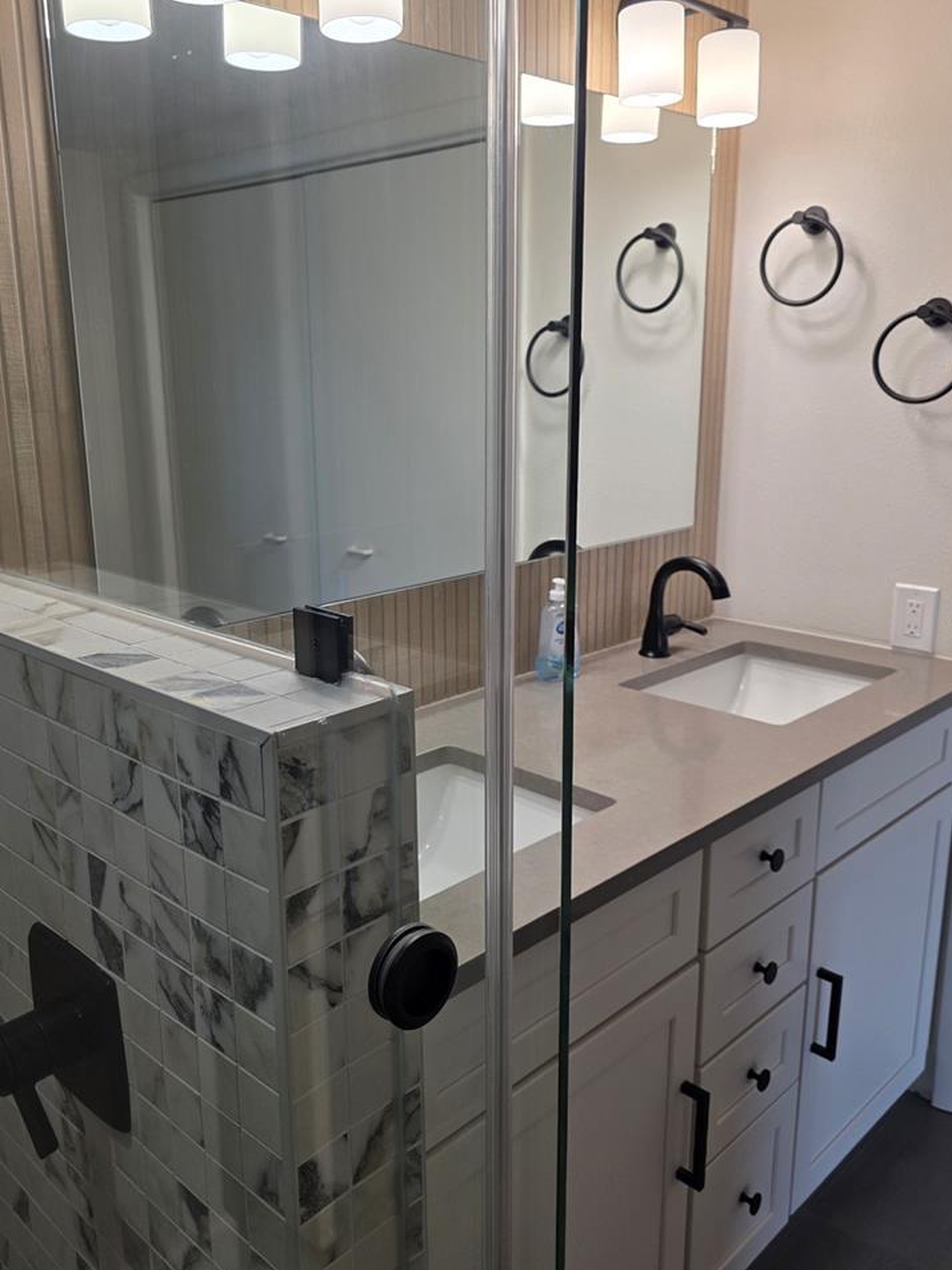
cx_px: 451
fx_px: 1063
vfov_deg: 61.7
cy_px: 628
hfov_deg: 48.2
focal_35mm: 29
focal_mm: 6.3
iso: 80
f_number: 1.7
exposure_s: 1/120
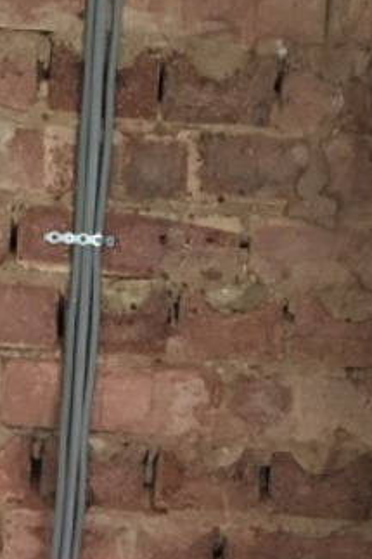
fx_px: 1738
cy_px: 658
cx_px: 29
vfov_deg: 17.5
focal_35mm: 112
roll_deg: -3.3
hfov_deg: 12.1
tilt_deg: -9.2
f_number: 2.2
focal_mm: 4.15
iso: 100
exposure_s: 1/17
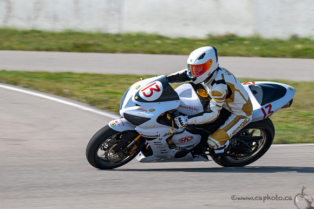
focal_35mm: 786
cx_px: 191
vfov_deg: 1.7
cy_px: 118
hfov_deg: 2.6
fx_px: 6861
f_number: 11
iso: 140
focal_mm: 600
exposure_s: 1/250
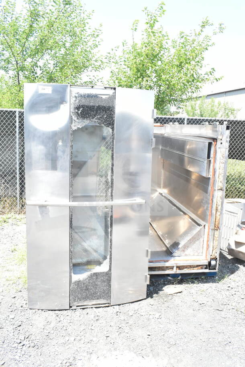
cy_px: 184
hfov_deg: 43.6
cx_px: 122
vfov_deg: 61.9
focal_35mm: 30
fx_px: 306
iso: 1600
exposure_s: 1/400
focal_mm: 20
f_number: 10
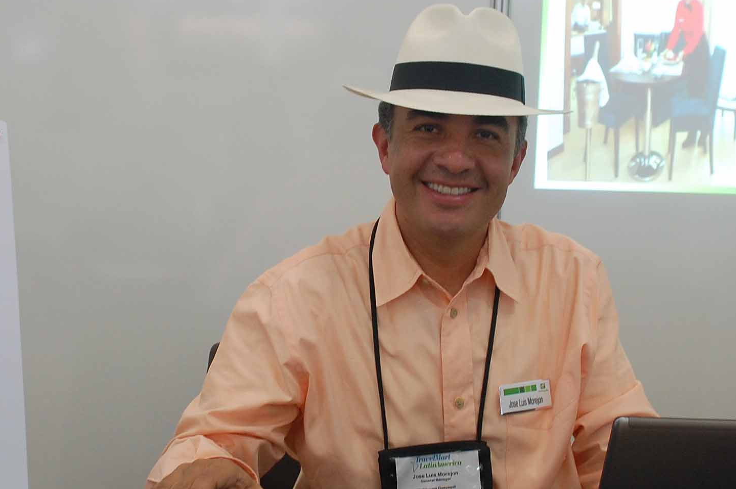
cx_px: 318
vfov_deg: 19.7
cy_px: 244
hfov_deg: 29.2
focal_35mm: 69
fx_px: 1410
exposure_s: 1/50
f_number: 3.8
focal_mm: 22
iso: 400
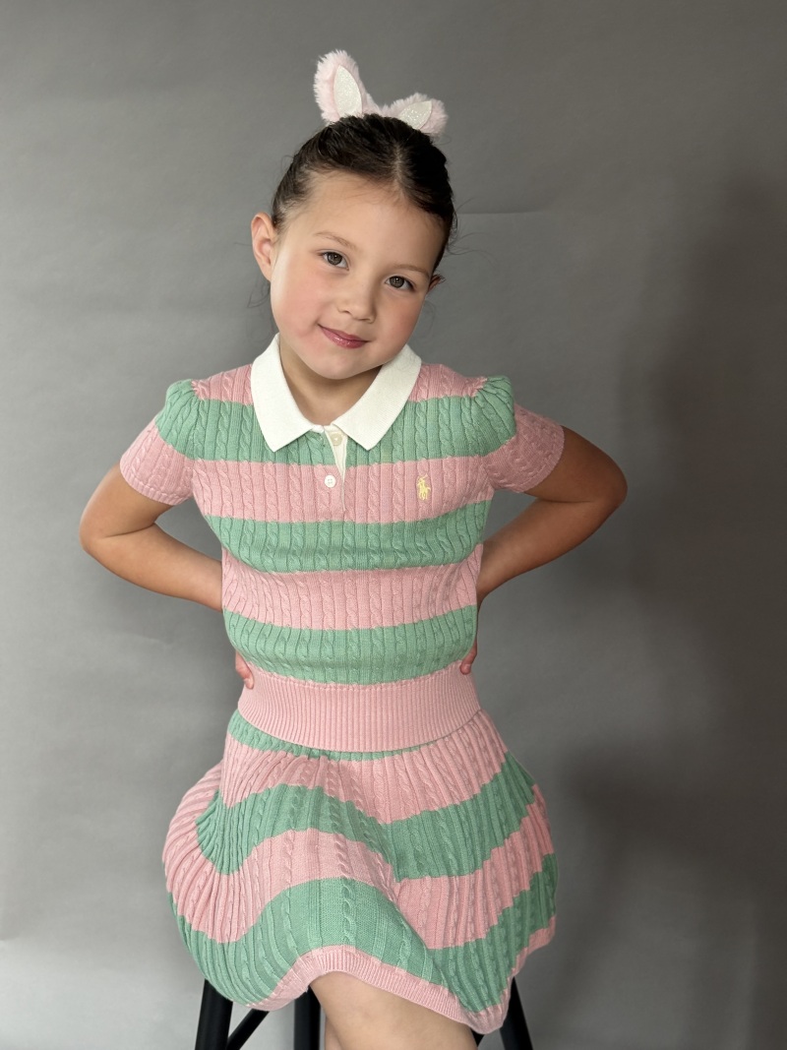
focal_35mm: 48
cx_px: 394
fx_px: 1455
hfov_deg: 30.3
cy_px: 525
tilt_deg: -14.9
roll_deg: +1.8
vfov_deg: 39.7
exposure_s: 1/60
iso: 125
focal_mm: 6.76
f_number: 1.78
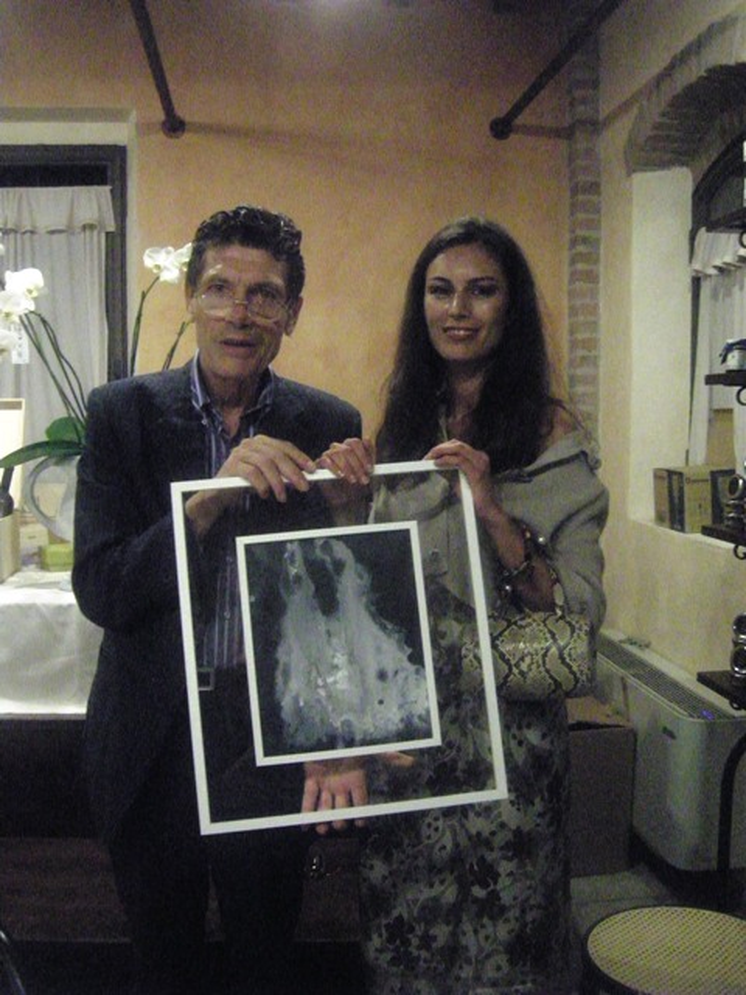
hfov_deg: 39.7
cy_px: 498
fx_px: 1034
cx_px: 373
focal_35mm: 36
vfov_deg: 51.4
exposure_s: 1/30
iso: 1600
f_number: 2.7
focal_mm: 7.5
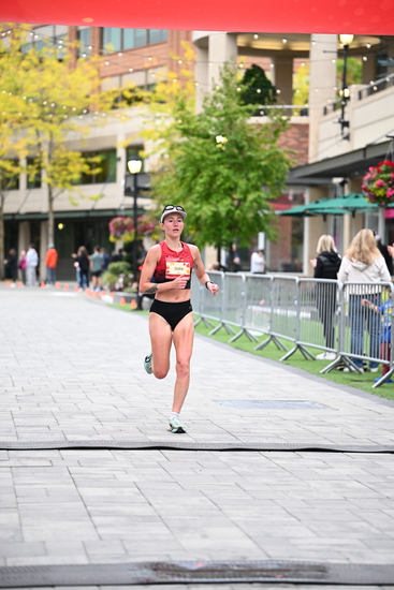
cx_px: 197
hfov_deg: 14.3
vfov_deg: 21.2
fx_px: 1575
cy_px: 295
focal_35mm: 96
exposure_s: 1/1250
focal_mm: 96
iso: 1600
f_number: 2.8
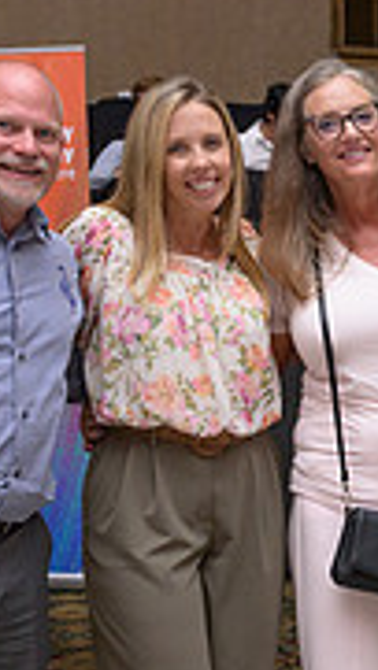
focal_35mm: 85
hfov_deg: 12.9
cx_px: 691
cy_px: 420
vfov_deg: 24.9
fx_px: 1512
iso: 2000
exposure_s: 1/200
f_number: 3.5
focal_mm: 24
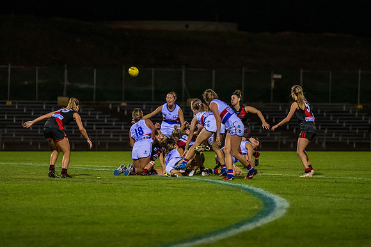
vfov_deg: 4.7
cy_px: 119
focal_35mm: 291
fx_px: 3000
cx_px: 179
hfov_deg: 7.1
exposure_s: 1/800
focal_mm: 200
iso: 3200
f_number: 2.8
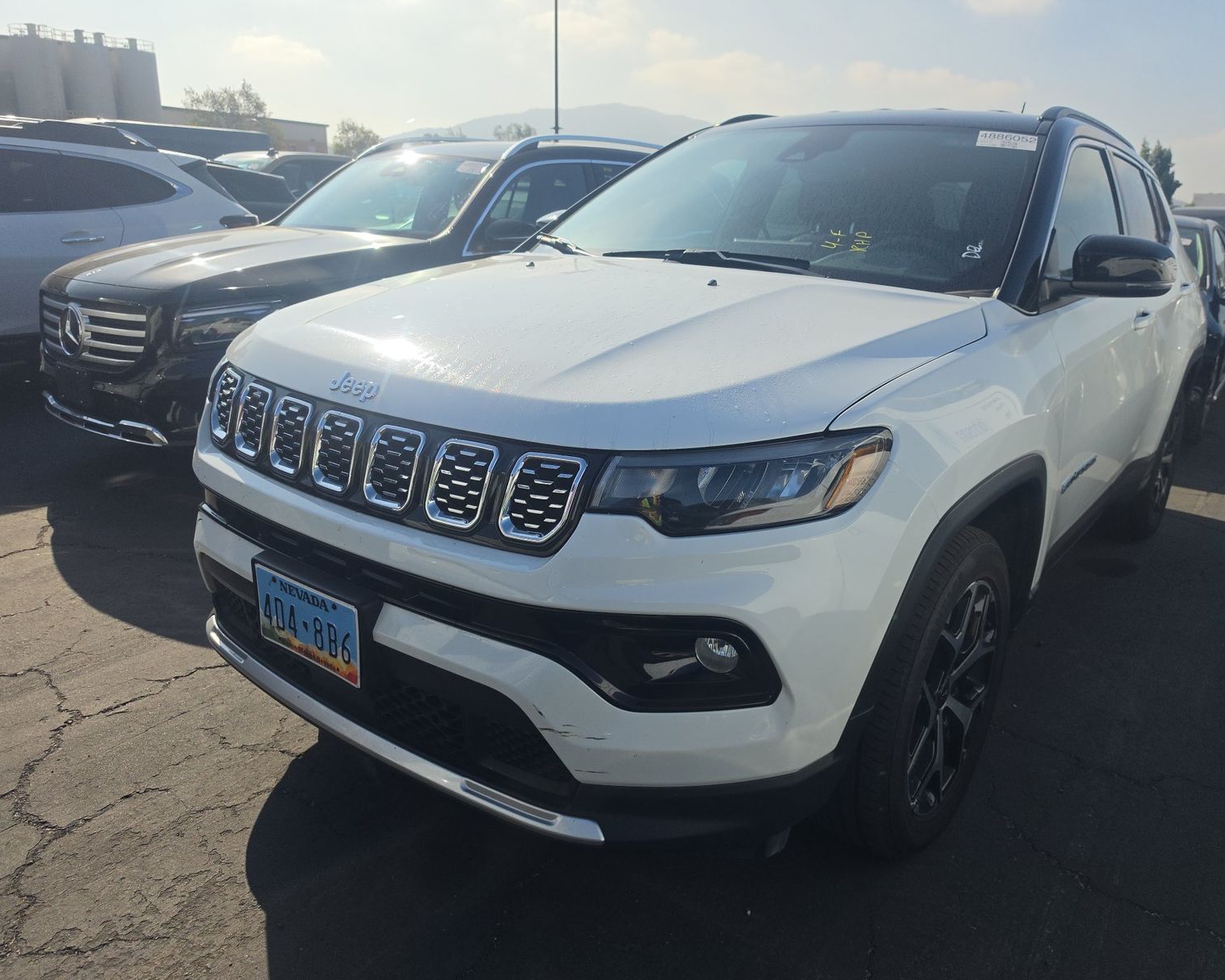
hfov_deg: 70.2
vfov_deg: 58.8
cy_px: 490
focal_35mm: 24
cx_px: 651
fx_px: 870
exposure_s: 1/7940
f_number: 1.4
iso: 38
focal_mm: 6.5
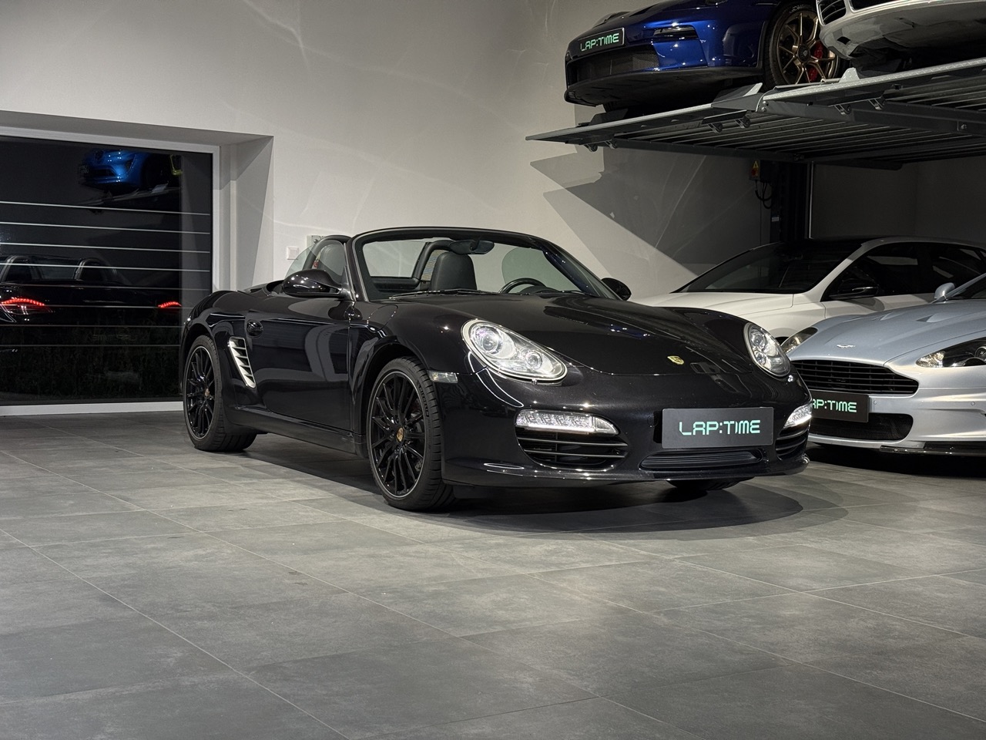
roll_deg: -1.8
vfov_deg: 30.3
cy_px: 370
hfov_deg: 39.7
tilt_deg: -3.5
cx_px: 493
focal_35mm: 48
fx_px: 1367
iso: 125
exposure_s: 1/50
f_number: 1.78
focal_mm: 6.76
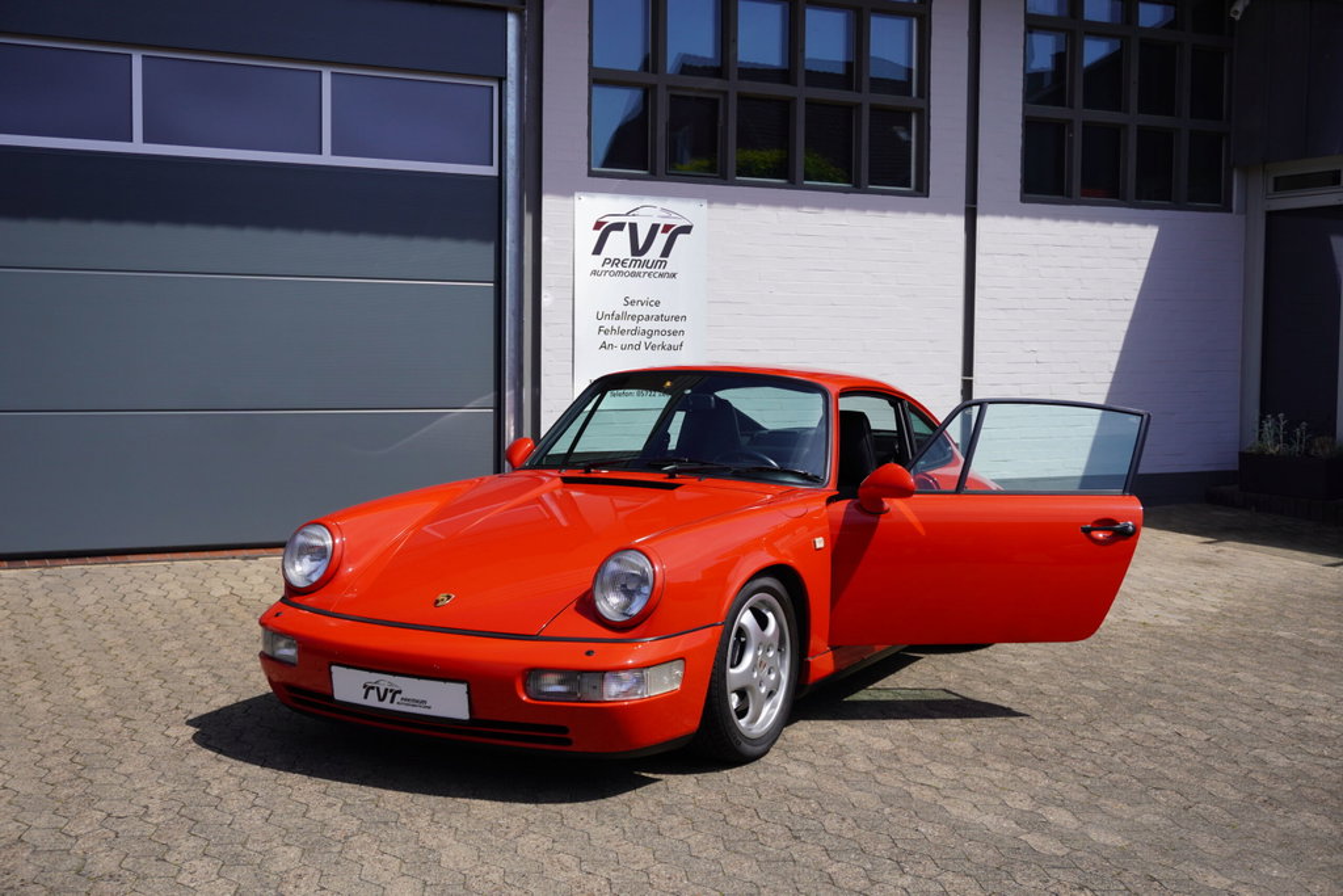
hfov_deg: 45.0
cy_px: 448
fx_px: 1623
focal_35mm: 44
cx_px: 672
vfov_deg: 30.9
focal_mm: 29
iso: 100
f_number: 5.6
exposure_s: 1/800
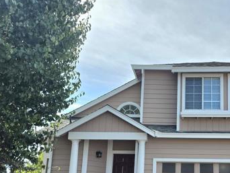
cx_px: 178
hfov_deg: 42.2
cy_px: 145
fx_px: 286
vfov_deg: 32.5
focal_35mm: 43
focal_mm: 6.25
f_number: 1.7
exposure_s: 1/10000
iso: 80
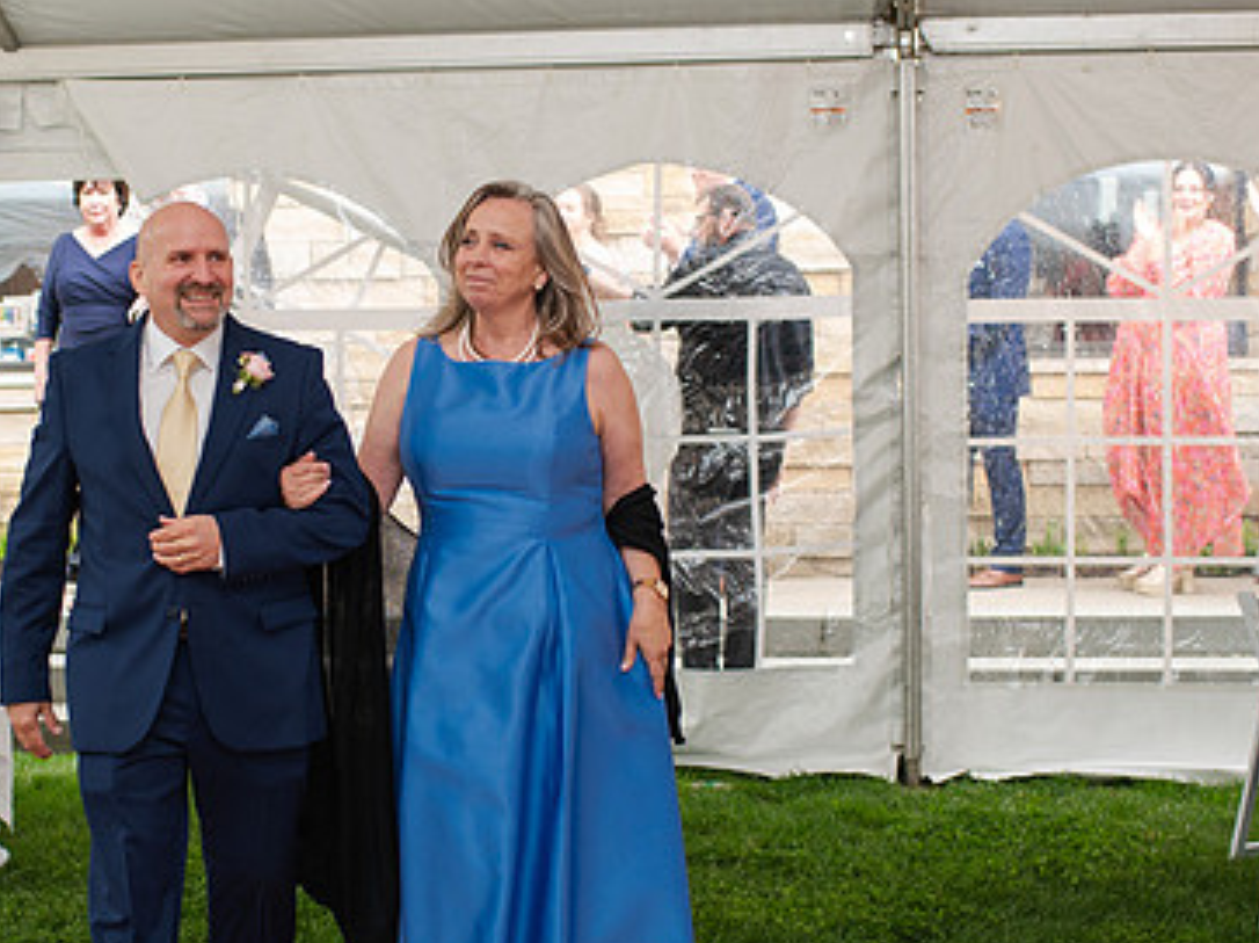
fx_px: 2617
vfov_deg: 20.4
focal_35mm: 72
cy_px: 485
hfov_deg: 26.8
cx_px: 380
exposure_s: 1/200
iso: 720
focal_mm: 35
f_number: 3.2
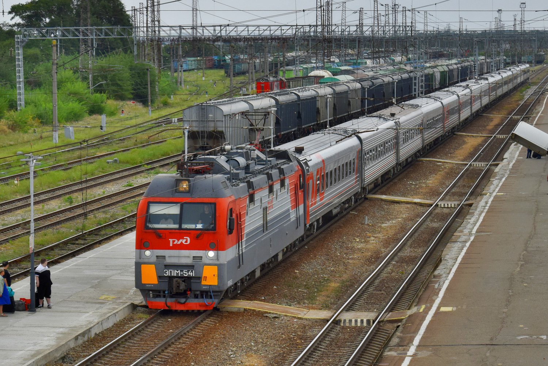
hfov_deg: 21.9
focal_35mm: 93
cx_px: 274
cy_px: 183
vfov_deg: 14.7
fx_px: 1416
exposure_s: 1/1000
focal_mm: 62
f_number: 5.6
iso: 200
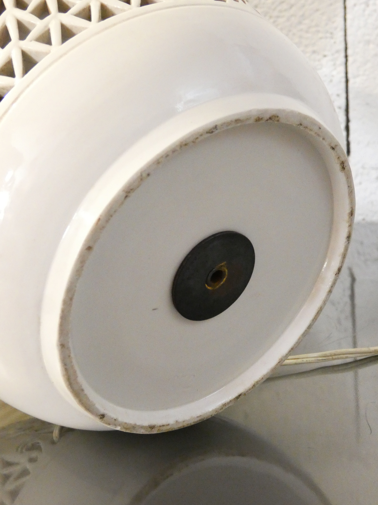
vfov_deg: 27.8
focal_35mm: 70
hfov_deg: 21.0
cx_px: 189
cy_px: 252
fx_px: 1019
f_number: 4.3
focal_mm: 12.5
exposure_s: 1/50
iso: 1600
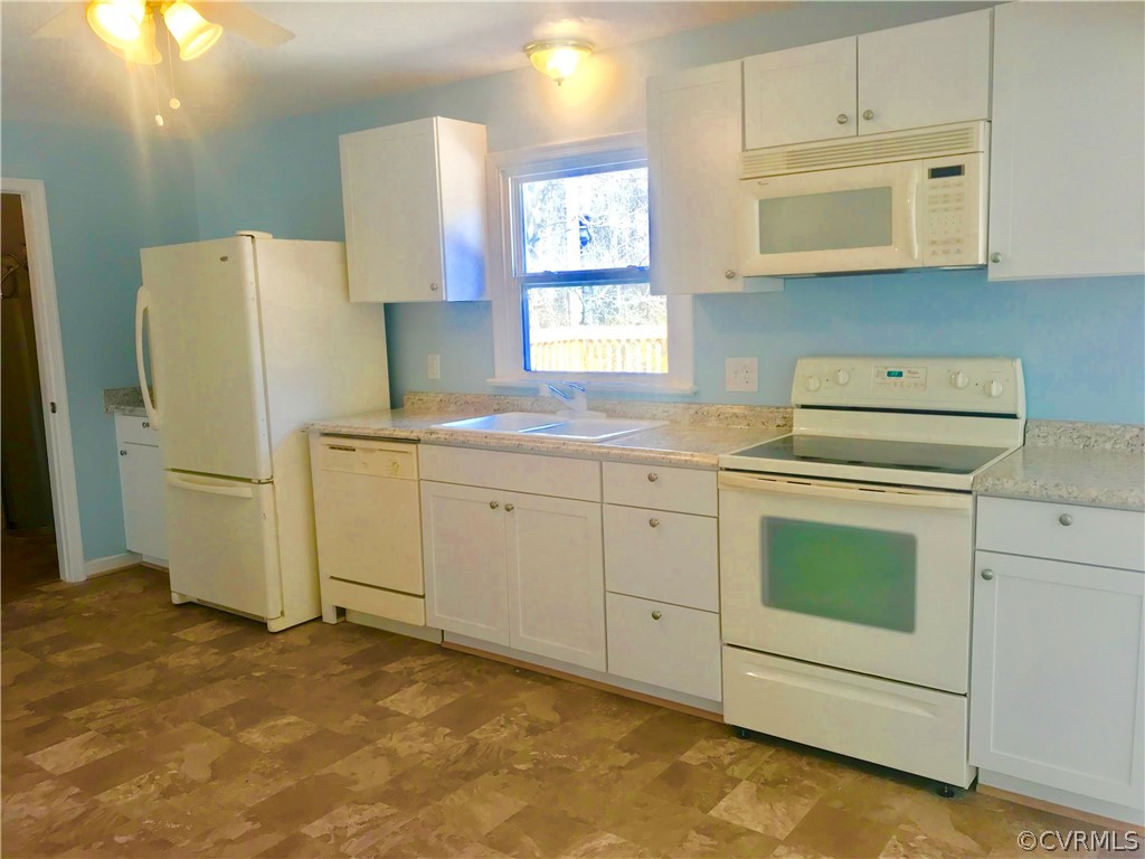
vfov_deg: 49.7
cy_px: 430
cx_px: 572
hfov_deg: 63.4
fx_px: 926
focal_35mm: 28
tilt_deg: -7.6
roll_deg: +1.6
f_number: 1.8
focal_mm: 3.99
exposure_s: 1/60
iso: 25
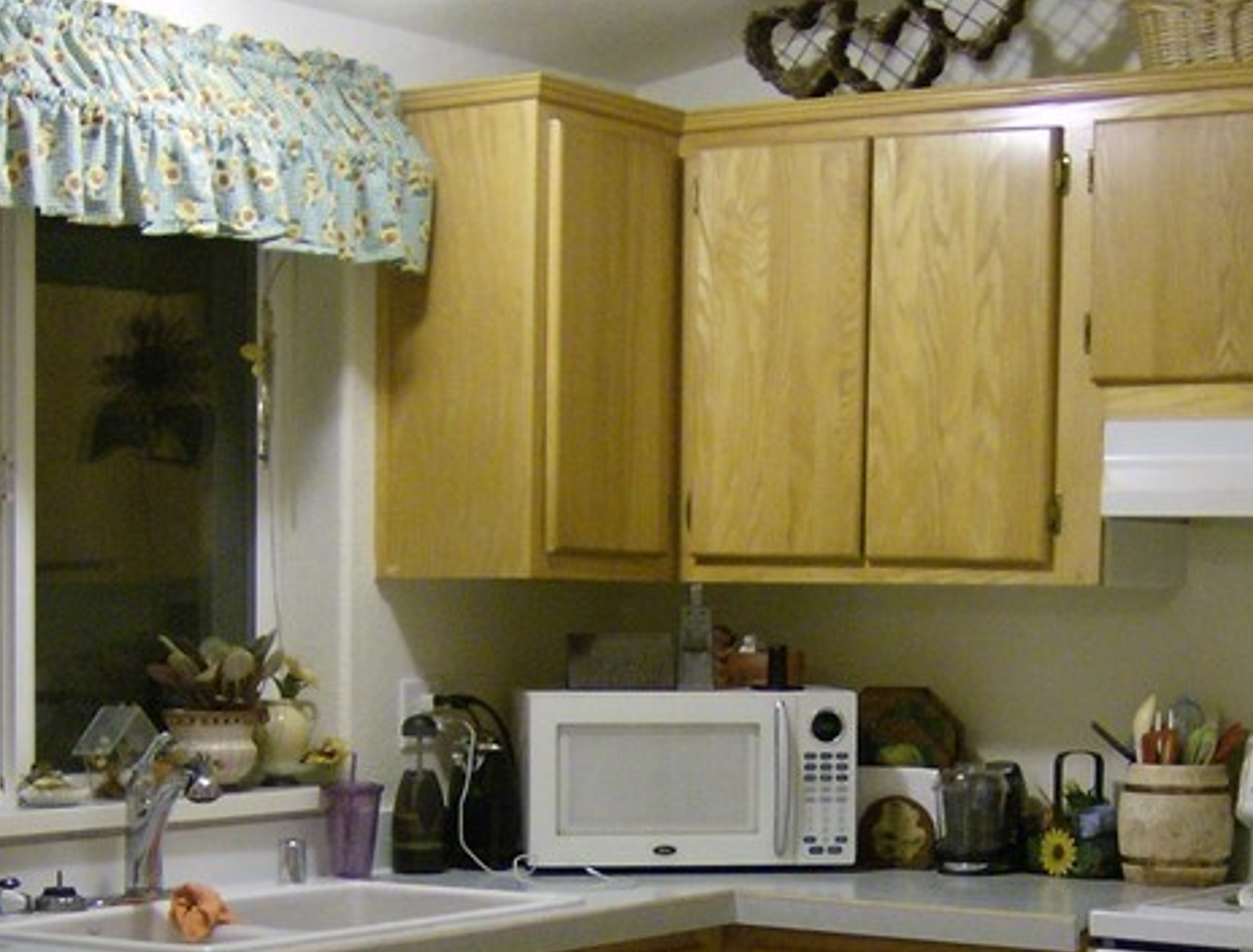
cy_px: 855
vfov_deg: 18.5
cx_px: 697
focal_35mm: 79
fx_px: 2874
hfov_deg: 24.6
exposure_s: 1/10.6
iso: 200
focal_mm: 6
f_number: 2.8
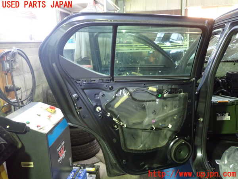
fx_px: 206
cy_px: 90
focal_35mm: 30
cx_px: 119
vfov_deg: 46.8
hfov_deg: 60.0
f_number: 2.3
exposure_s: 1/25
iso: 800
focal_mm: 5.4
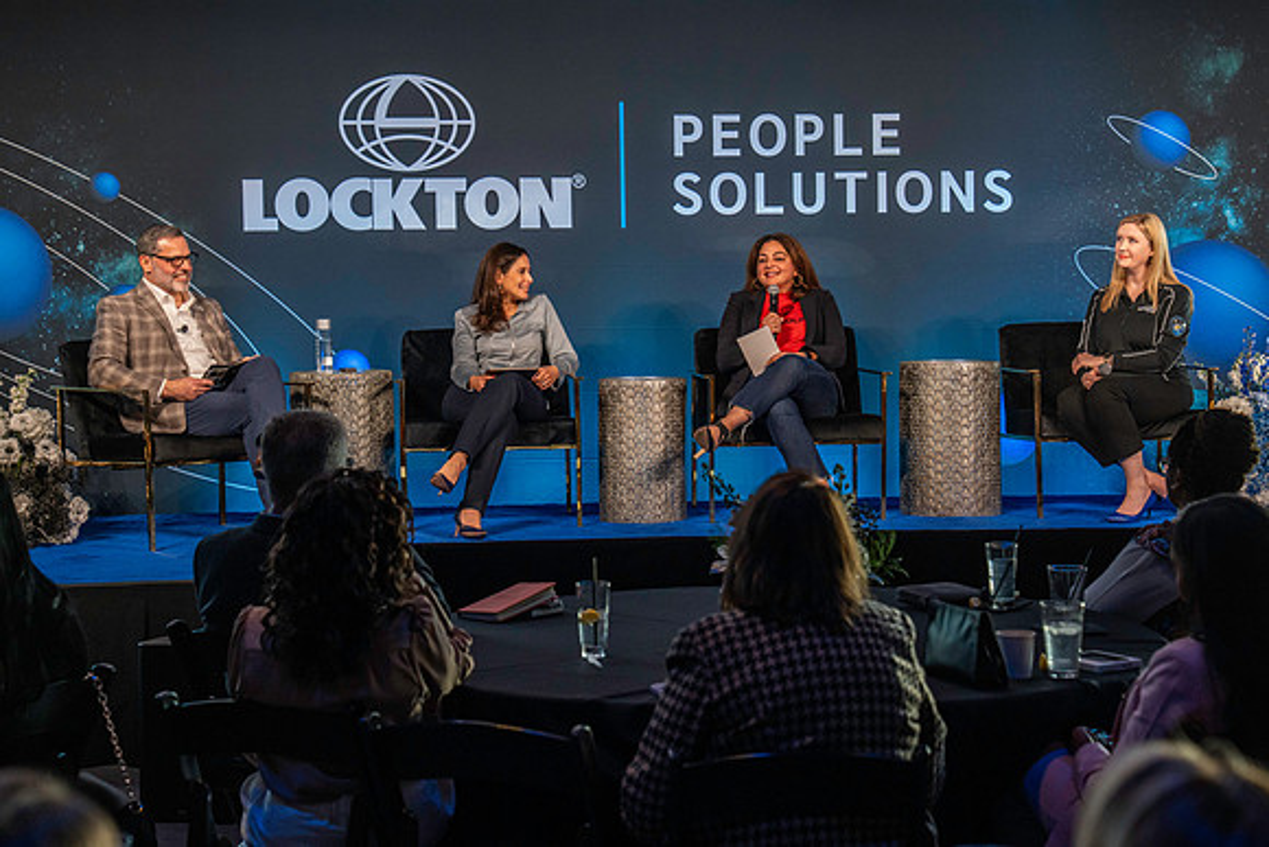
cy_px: 388
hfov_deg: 30.5
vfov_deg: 20.6
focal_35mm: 66
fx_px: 2329
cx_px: 629
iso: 3200
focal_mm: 61
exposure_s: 1/200
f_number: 4.5
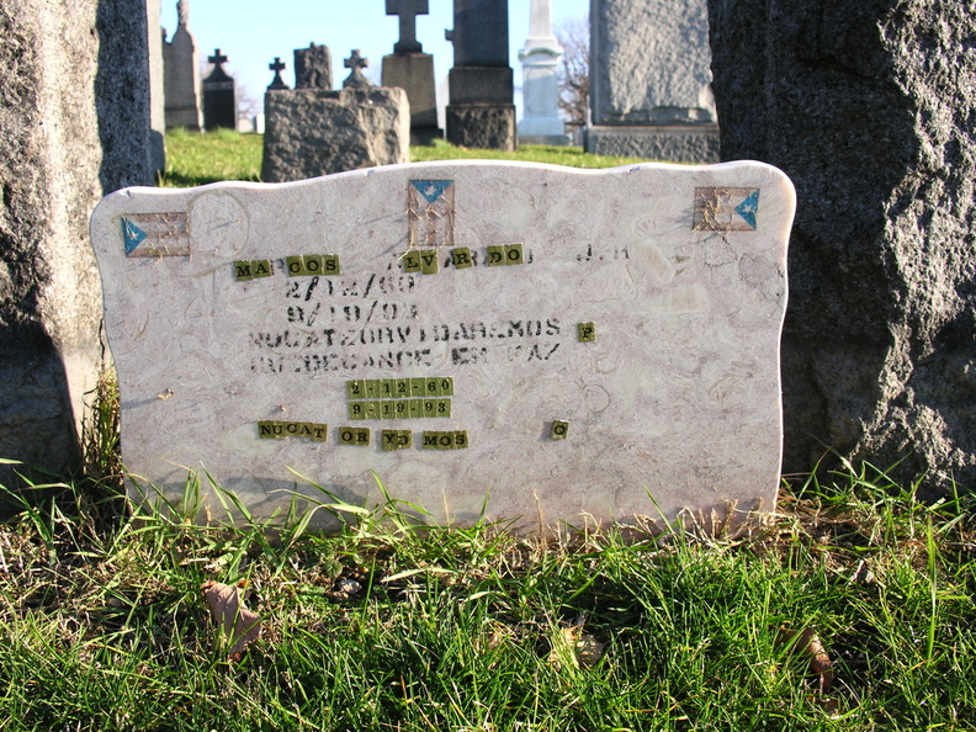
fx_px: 987
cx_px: 488
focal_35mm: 35
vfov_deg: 40.7
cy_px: 366
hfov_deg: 52.6
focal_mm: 8.9
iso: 50
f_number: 5
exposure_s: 1/105
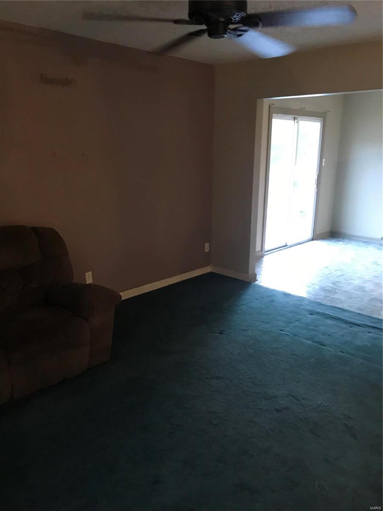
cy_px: 256
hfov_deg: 49.7
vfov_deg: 63.4
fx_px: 413
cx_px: 192
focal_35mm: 28
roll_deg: +1.8
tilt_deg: -11.9
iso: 100
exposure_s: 1/9
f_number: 1.8
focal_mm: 3.99
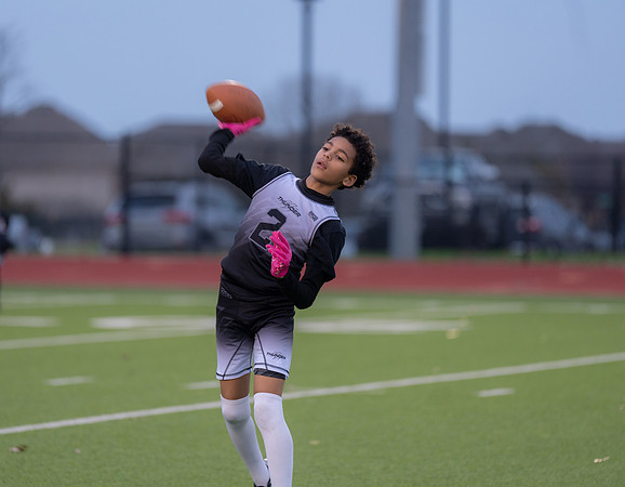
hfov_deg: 8.5
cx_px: 260
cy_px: 243
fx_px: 4191
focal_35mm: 229
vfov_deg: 6.6
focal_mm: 200
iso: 500
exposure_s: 1/320
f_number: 2.8
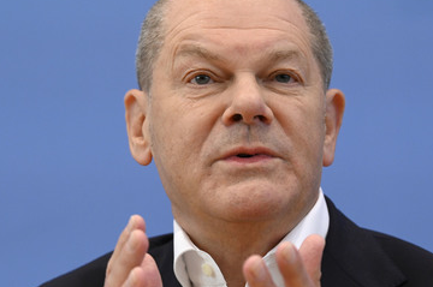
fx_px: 2558
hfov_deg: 9.7
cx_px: 232
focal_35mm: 213
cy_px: 133
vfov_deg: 6.4
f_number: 6.3
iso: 3200
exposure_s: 1/640
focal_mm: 170
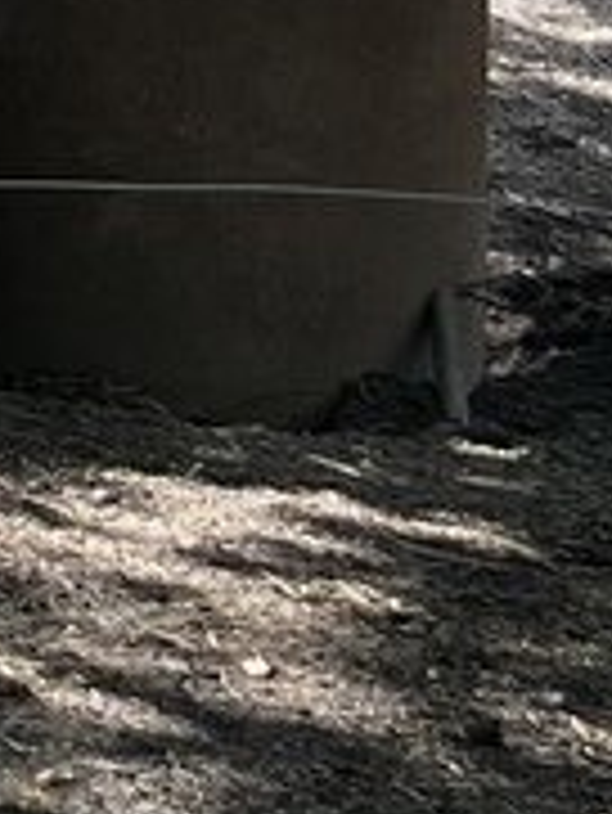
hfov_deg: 6.1
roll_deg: -1.2
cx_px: -1746
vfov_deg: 8.7
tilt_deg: +2.7
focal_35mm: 207
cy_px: -1111
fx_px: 4874
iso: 50
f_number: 1.6
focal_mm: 5.1
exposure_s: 1/504
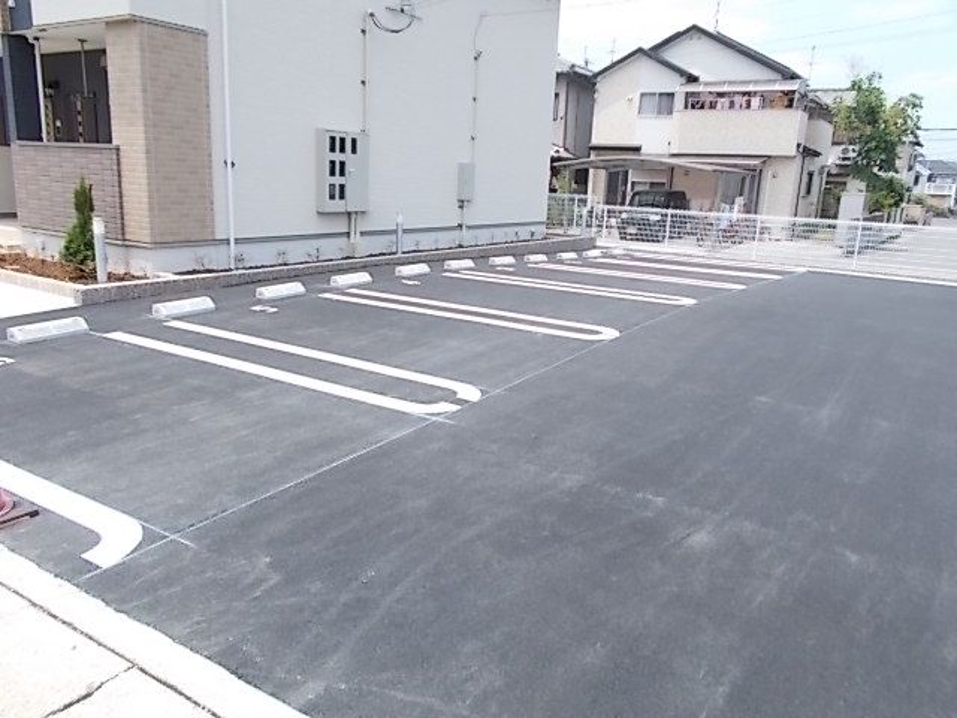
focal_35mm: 26
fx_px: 719
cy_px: 359
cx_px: 478
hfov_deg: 67.3
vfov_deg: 53.1
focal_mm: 4.6
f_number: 3.2
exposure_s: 1/400
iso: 80
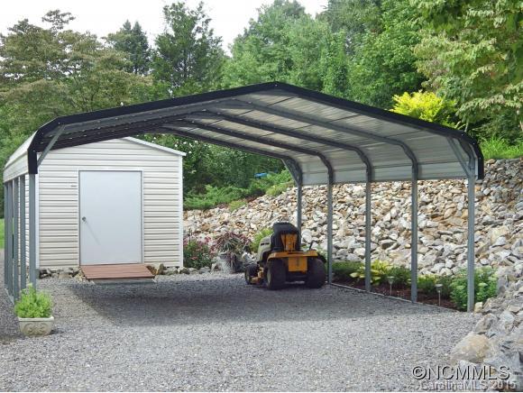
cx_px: 262
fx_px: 892
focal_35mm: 59
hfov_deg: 32.7
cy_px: 196
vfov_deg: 24.9
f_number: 4
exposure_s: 1/400
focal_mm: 10.7
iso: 100
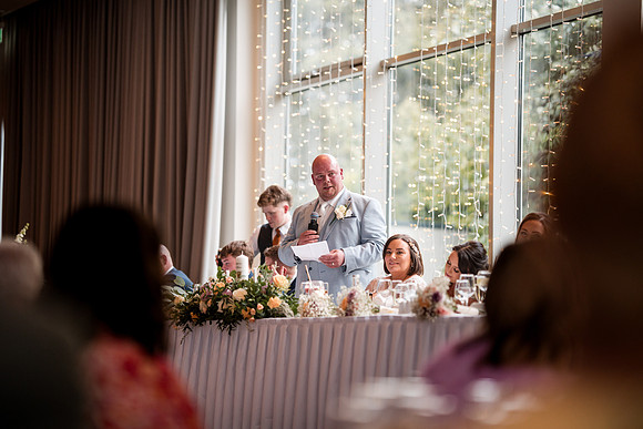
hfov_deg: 23.9
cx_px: 322
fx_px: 1518
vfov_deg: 16.1
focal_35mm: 85
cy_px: 214
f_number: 1.6
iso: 320
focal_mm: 85
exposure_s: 1/500
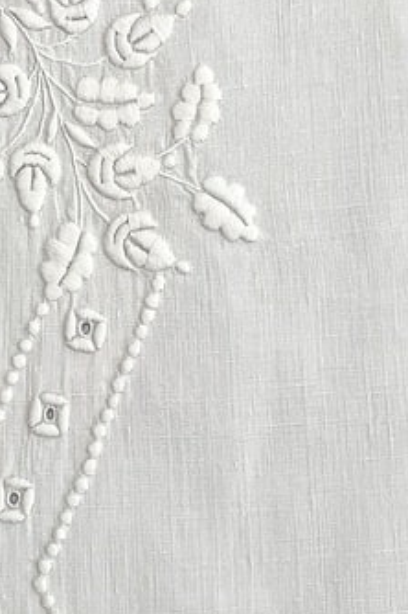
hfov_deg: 16.4
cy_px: 33
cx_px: 116
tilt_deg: -80.6
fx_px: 1414
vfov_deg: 23.7
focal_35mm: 83
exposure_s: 1/121
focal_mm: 4.2
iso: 125
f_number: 1.6
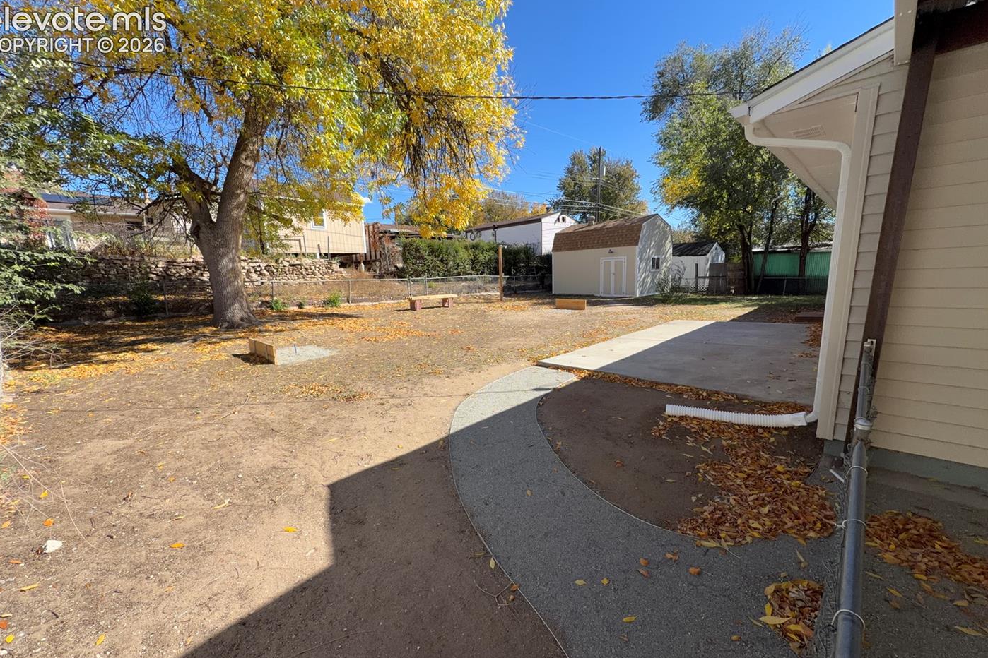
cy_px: 346
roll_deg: +2.6
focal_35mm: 15
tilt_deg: -11.3
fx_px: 412
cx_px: 481
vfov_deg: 77.3
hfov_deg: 100.4
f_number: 2.2
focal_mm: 2.22
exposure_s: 1/770
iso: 40
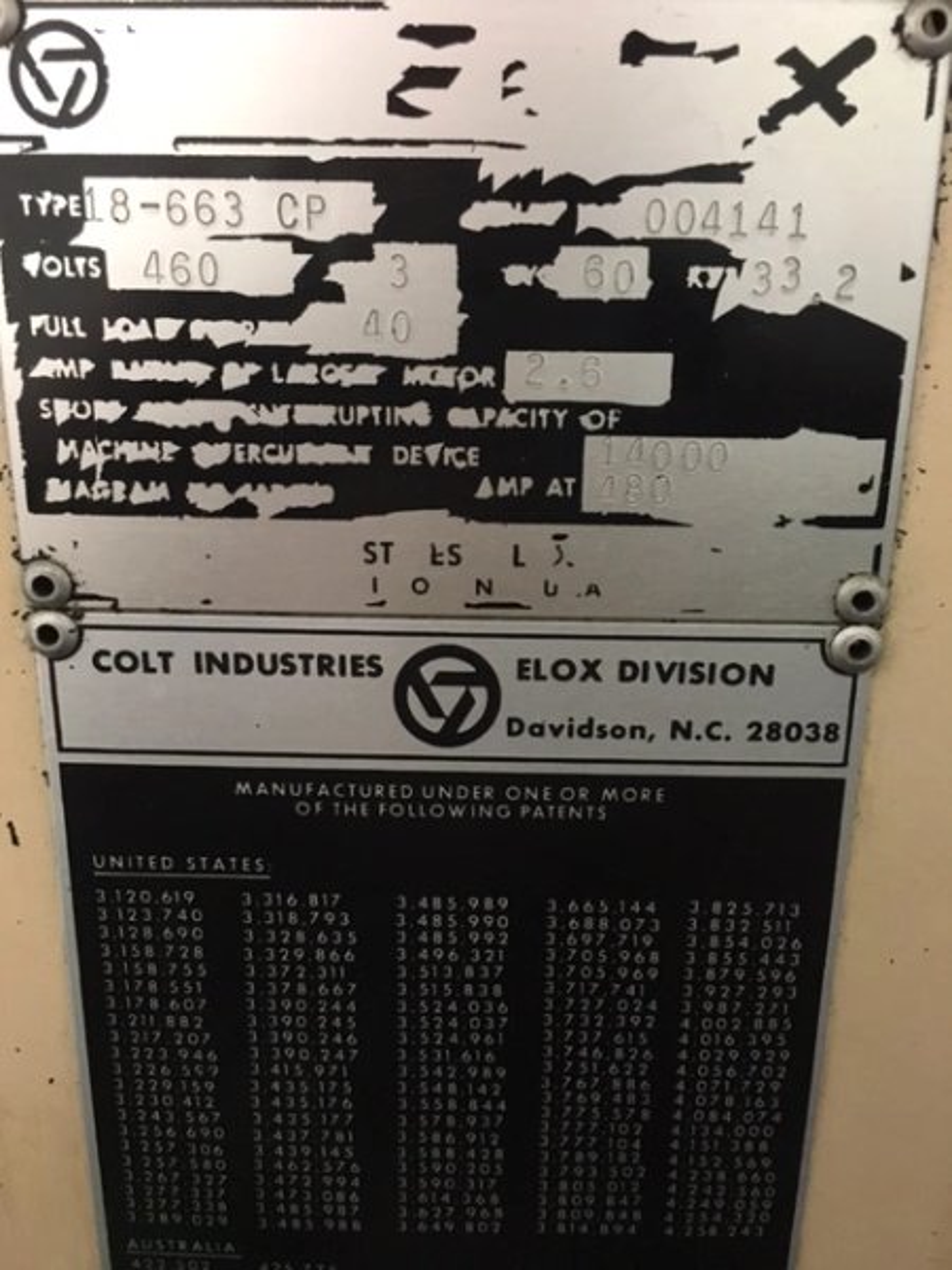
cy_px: 635
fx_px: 1063
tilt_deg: -16.0
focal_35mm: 29
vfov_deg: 61.7
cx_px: 476
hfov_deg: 48.2
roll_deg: -0.6
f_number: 2.2
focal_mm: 4.15
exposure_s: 1/15
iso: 250
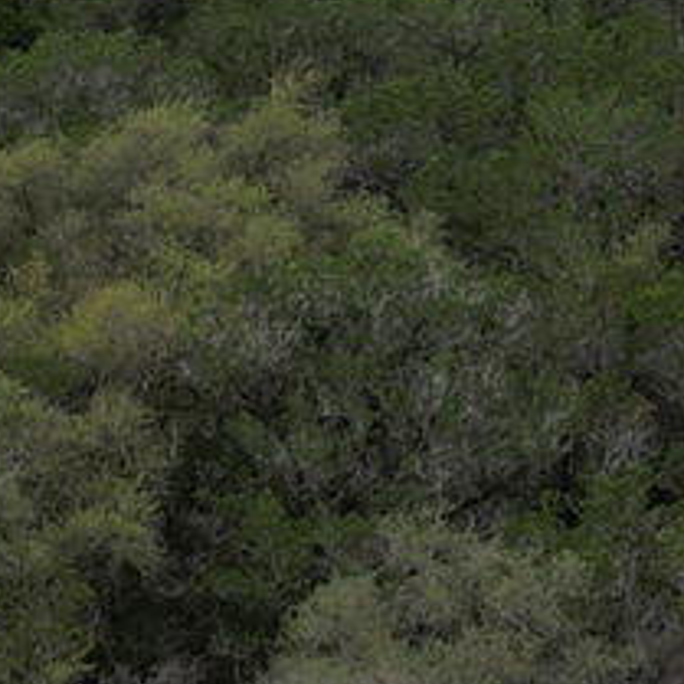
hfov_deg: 11.3
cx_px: 1159
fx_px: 3264
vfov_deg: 11.8
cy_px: -88
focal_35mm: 146
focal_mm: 6.72
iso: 100
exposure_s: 1/3000
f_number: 1.7
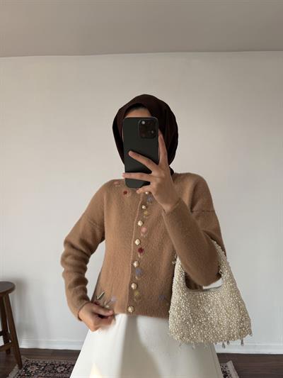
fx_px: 262
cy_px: 189
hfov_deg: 56.8
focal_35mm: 24
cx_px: 142
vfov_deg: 71.6
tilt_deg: -23.6
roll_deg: +0.7
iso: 100
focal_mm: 6.76
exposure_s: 1/121
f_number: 1.78
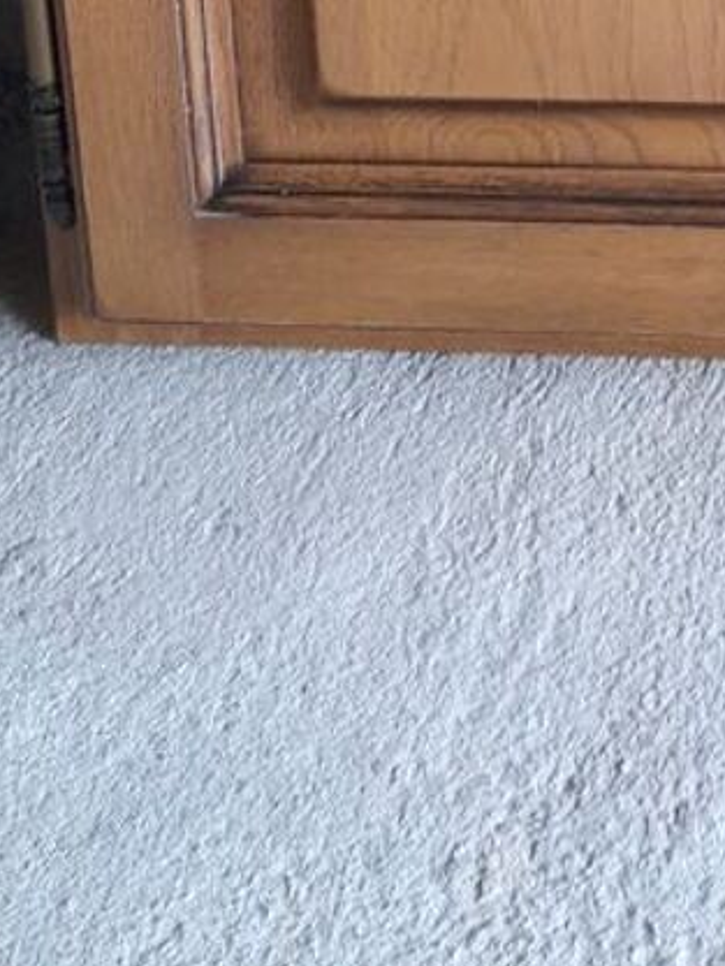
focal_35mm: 80
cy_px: -534
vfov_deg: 20.4
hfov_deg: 17.6
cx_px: 862
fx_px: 2233
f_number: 2
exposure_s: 1/50
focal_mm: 4.6
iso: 200
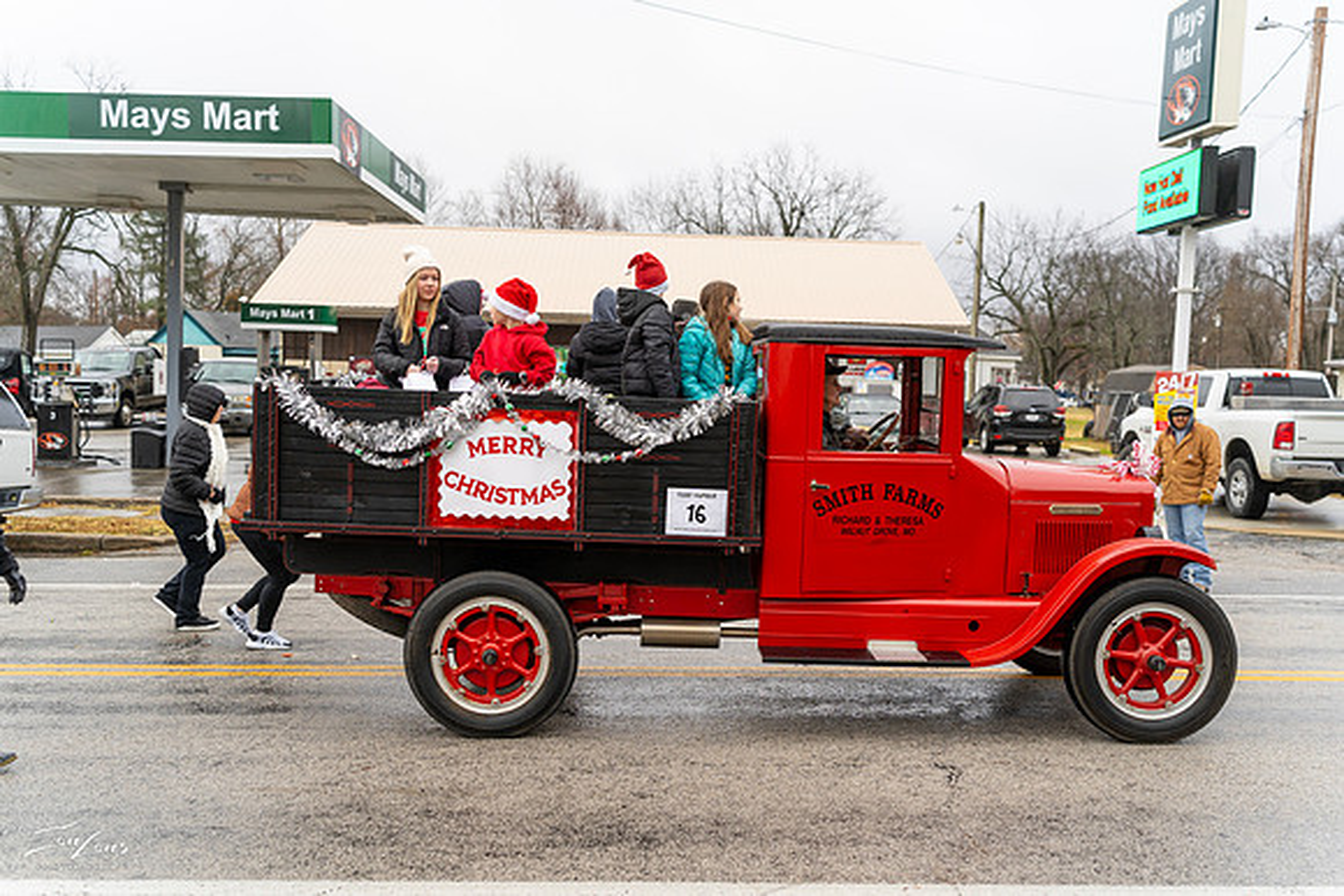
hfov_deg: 54.4
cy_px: 448
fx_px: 1307
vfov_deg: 37.9
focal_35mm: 35
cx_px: 672
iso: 400
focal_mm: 35
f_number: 2.8
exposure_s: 1/640
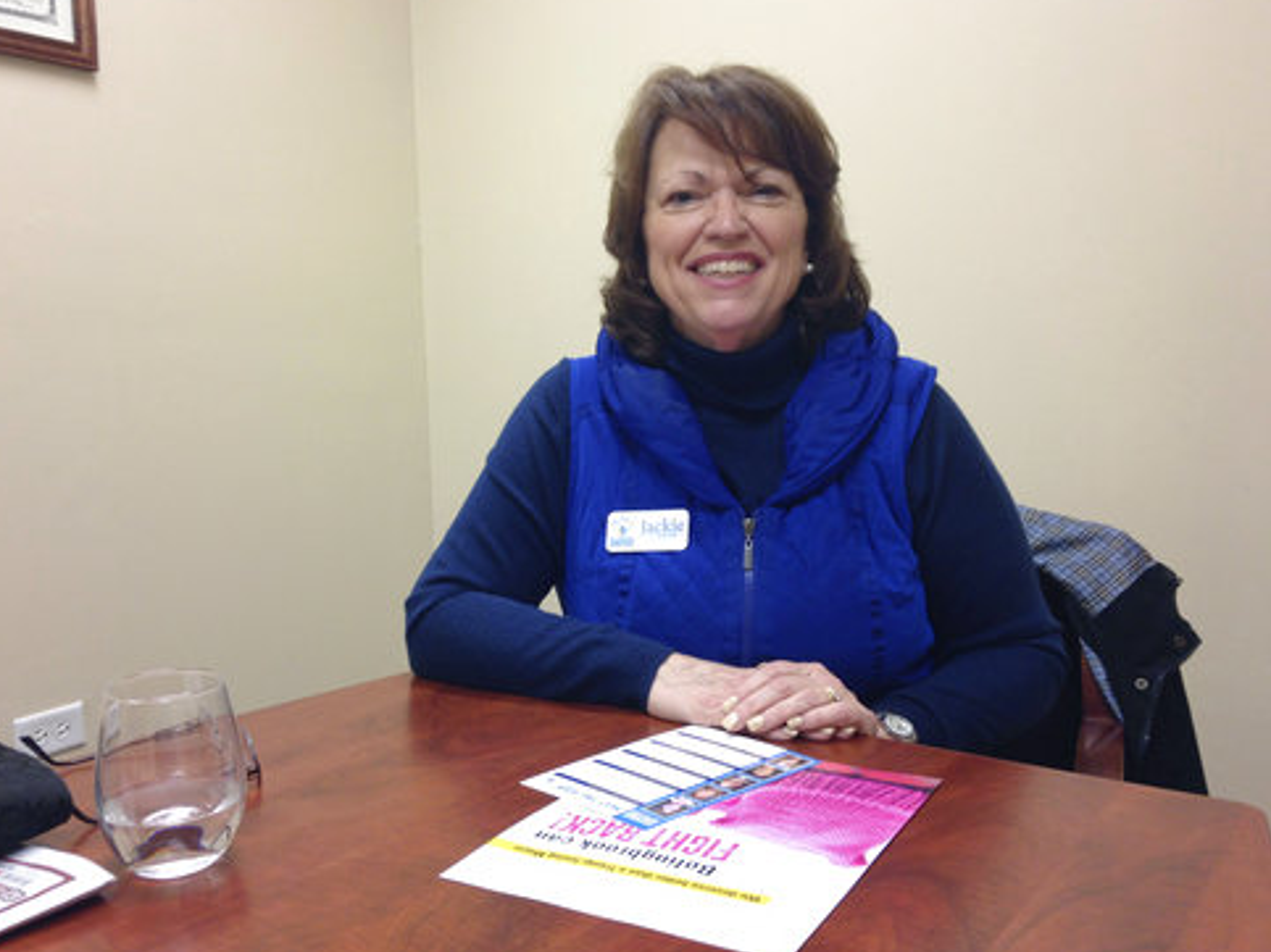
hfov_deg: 52.6
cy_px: 465
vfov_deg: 40.7
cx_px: 618
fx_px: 1285
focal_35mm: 35
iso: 50
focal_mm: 4.12
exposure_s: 1/20
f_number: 2.4
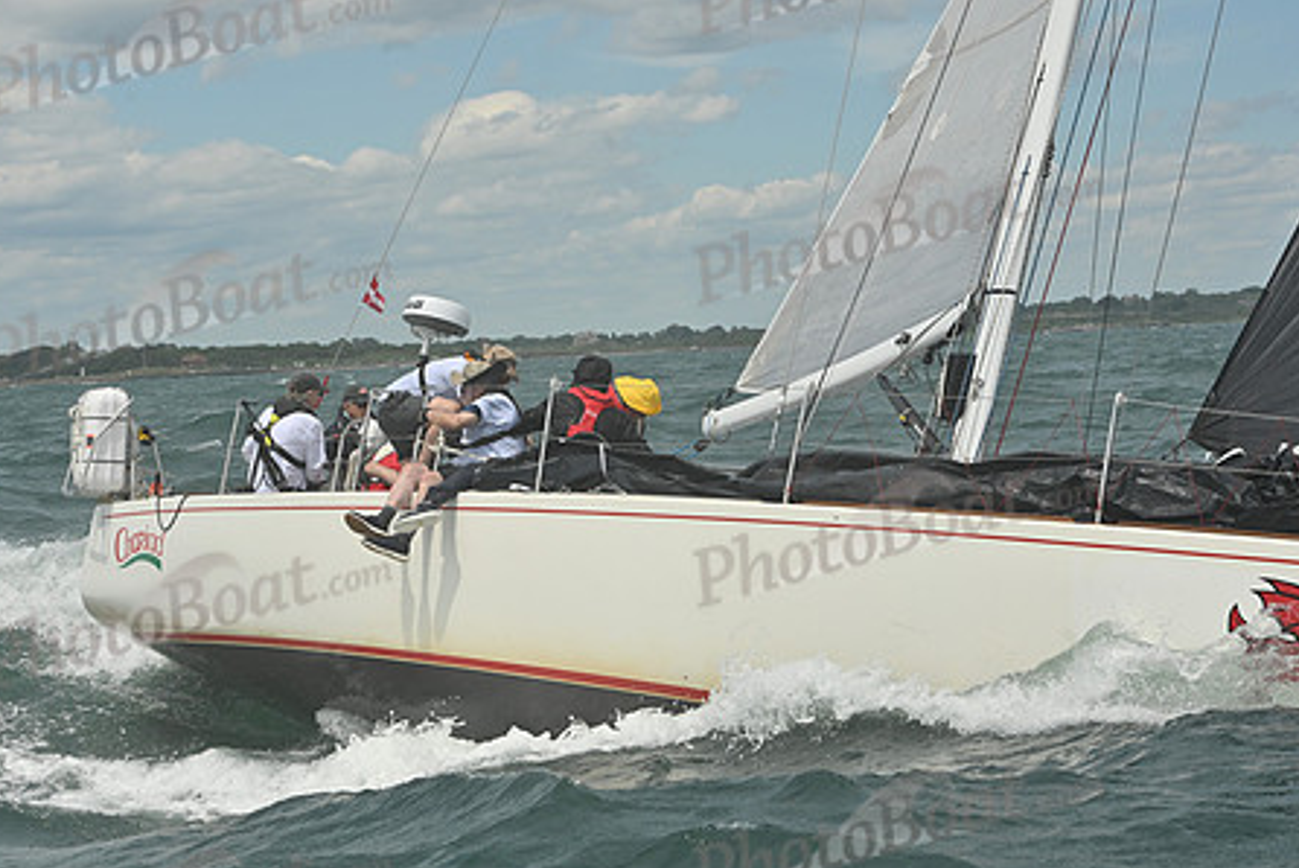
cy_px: 421
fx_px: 3286
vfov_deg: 15.0
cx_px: 545
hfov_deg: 22.3
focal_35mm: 91
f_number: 13
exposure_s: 1/1250
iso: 320
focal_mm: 70
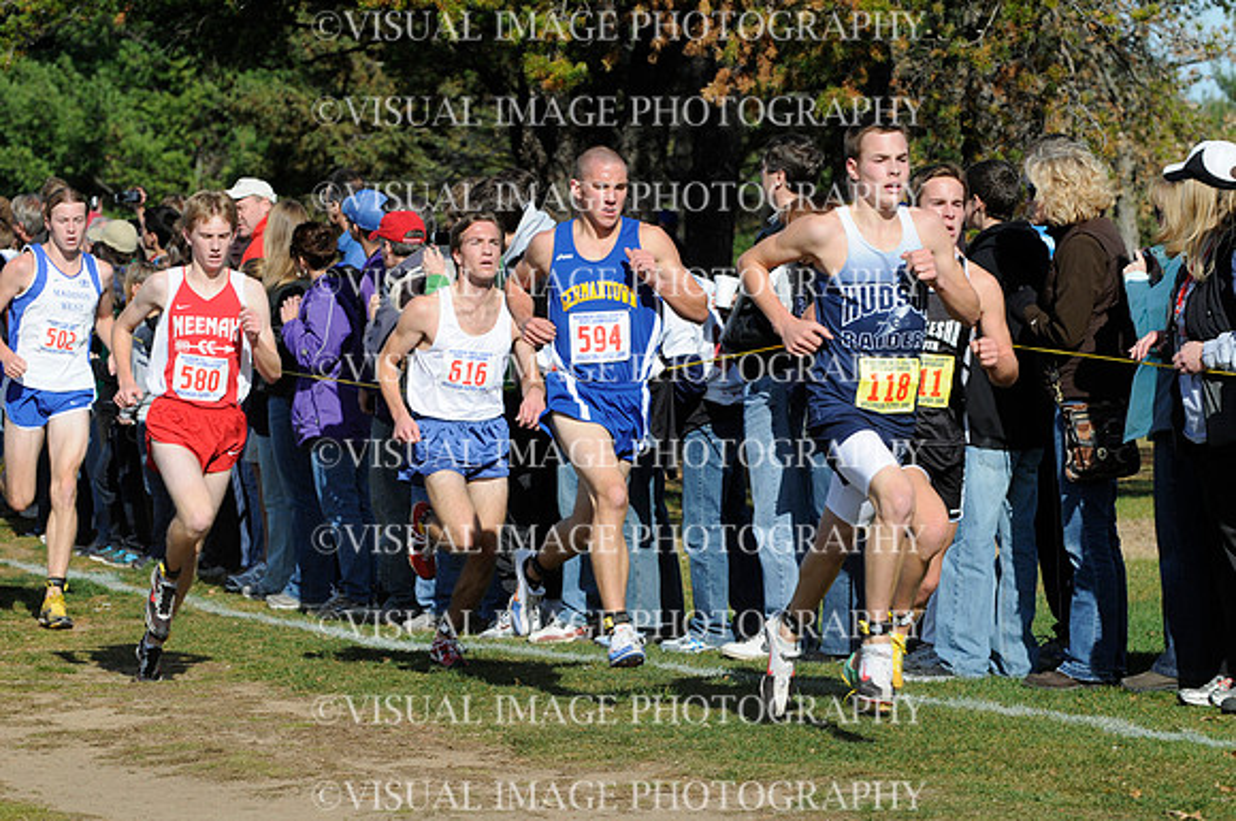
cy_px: 410
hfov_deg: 11.4
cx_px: 618
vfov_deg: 7.6
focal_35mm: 180
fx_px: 6171
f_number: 5.6
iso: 200
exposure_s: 1/640
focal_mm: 120
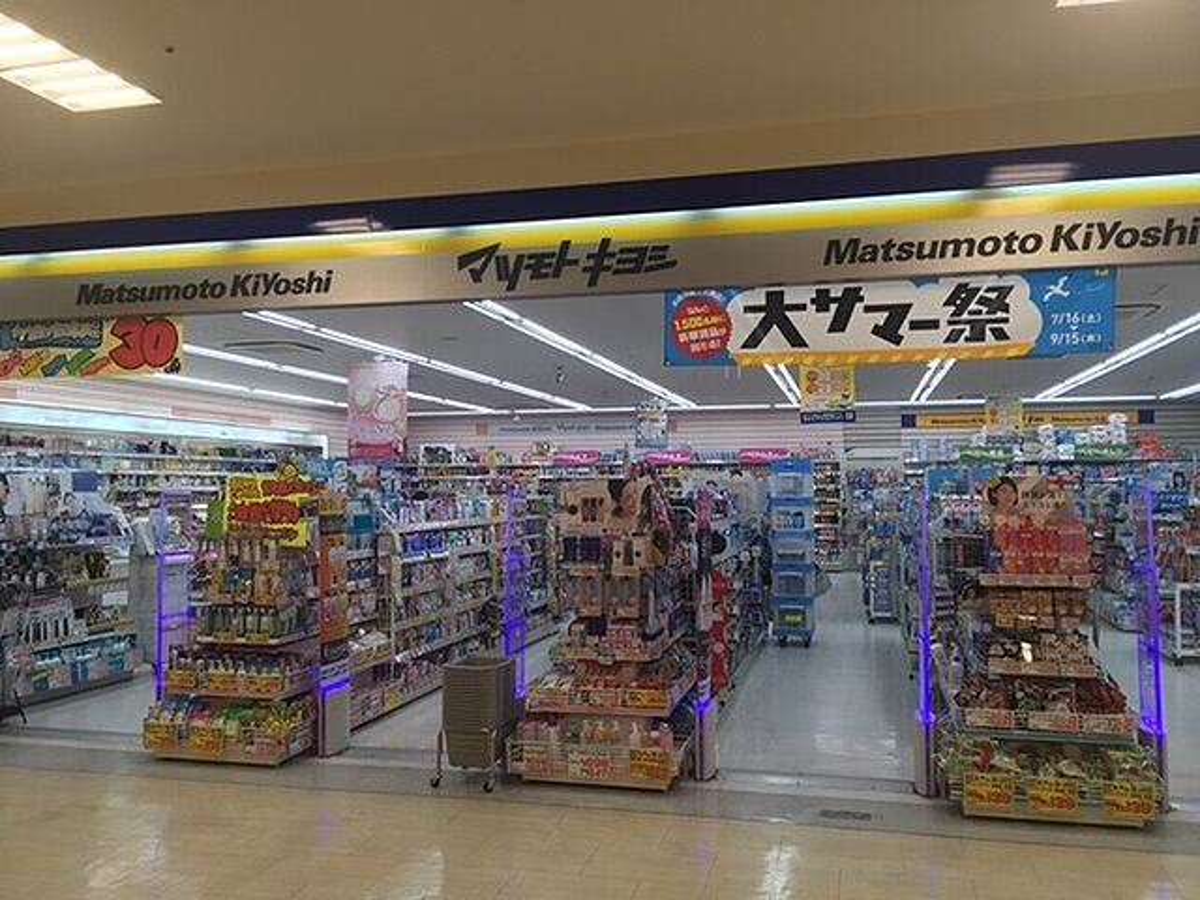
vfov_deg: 48.2
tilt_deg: +1.7
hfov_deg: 61.7
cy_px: 450
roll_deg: +0.5
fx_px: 1005
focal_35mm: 29
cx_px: 600
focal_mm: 4.15
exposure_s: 1/120
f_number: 2.2
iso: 40
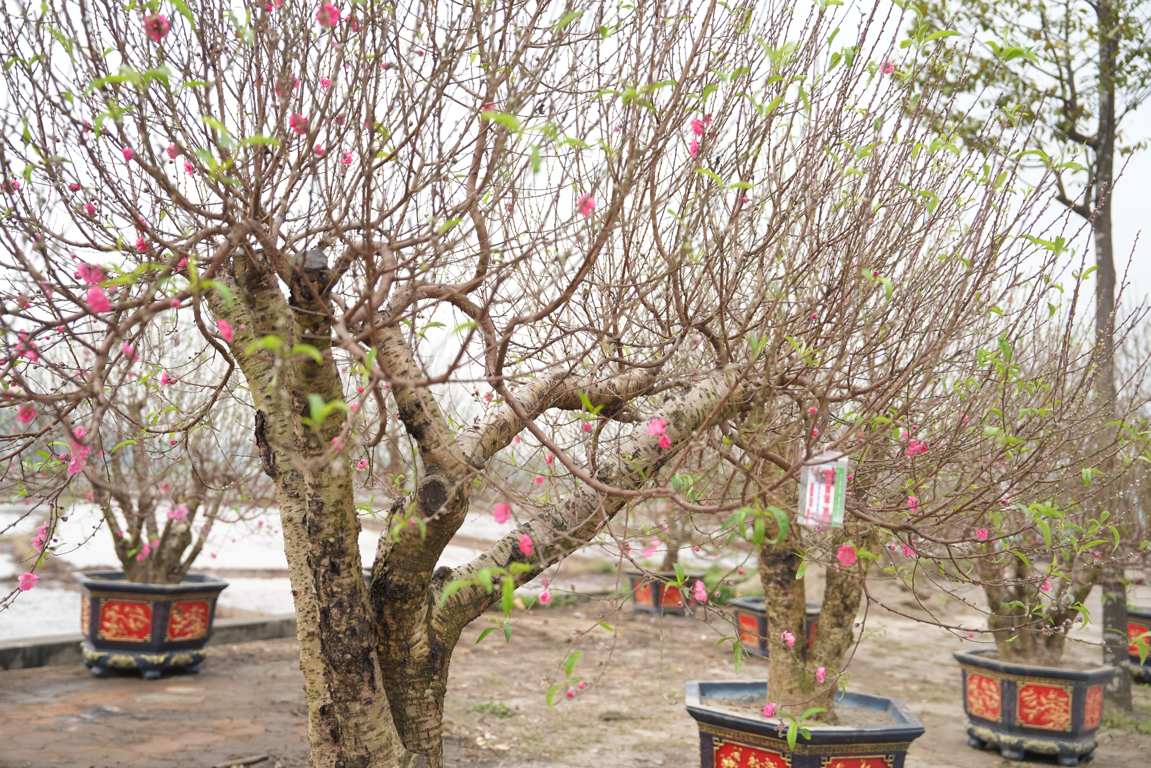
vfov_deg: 34.2
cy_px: 384
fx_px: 1247
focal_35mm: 39
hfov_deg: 49.6
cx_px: 576
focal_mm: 39
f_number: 2.8
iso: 1250
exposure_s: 1/2500
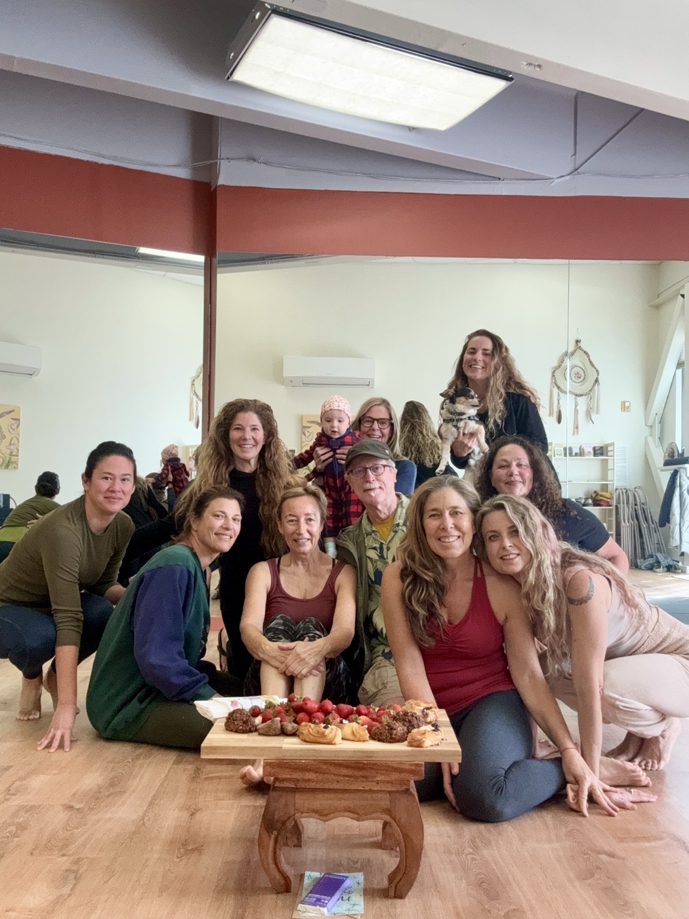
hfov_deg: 46.8
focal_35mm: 30
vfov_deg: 60.0
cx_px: 344
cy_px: 460
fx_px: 796
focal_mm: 2.69
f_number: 1.9
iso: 80
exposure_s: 1/60
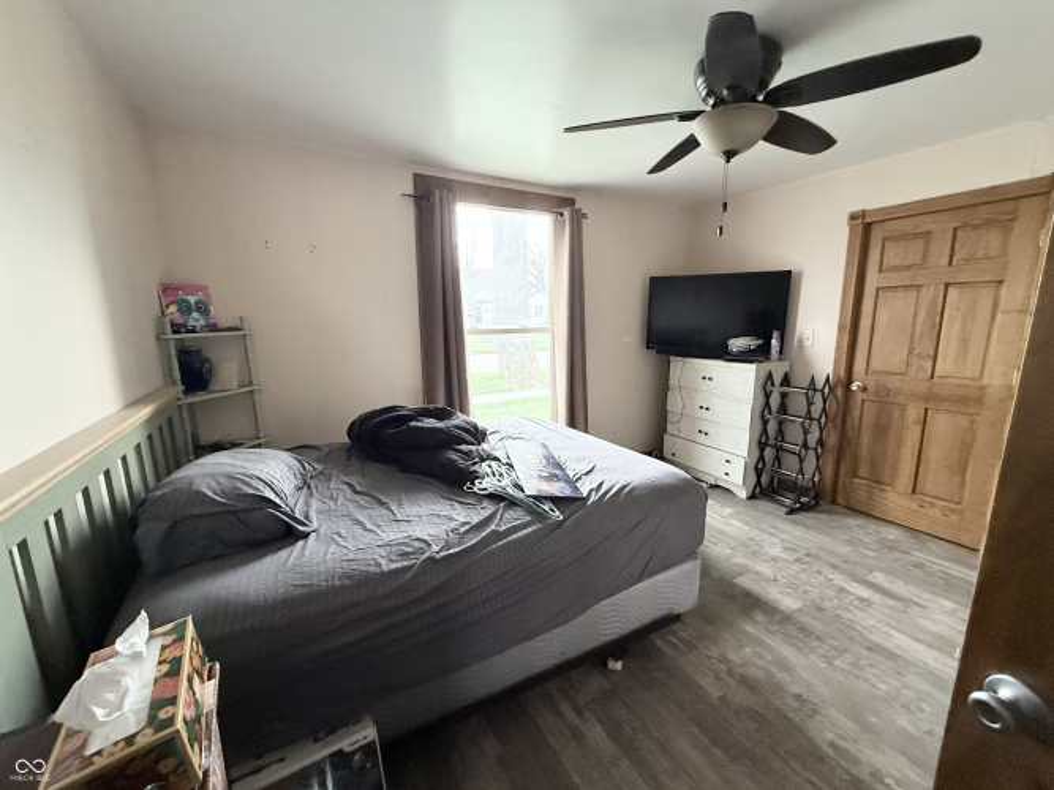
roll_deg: +0.1
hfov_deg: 102.1
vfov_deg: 85.7
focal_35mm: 14
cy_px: 395
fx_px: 426
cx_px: 527
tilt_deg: -10.4
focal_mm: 2.22
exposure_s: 1/88
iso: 400
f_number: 2.2
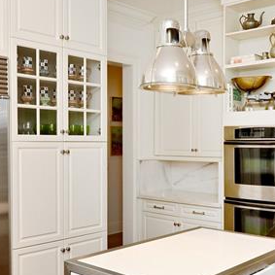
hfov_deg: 38.9
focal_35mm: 43
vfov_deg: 38.8
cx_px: 172
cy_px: 177
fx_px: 386
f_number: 13
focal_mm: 14
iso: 800
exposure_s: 1/60
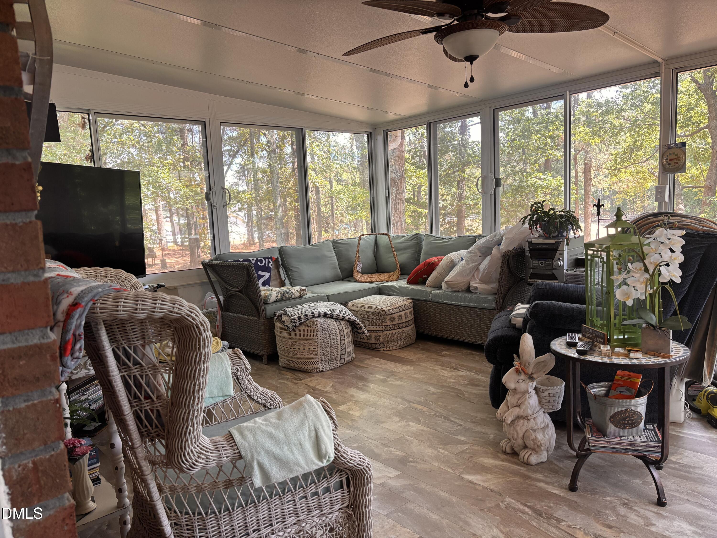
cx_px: 358
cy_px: 269
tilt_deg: -8.5
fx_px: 539
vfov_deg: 53.1
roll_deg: +3.1
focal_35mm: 26
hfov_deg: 67.3
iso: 125
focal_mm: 5.96
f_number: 1.6
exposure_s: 1/121
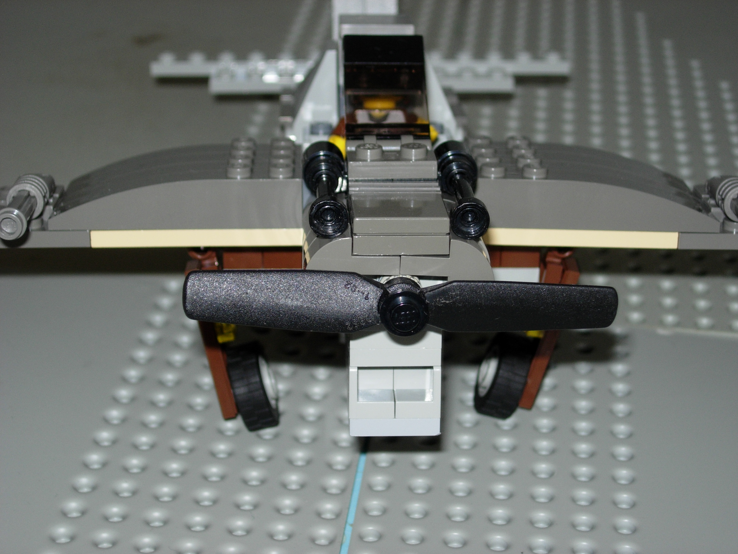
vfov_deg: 18.0
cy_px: 277
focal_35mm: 82
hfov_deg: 23.8
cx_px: 369
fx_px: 1748
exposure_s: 1/64
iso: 79
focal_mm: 17
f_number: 4
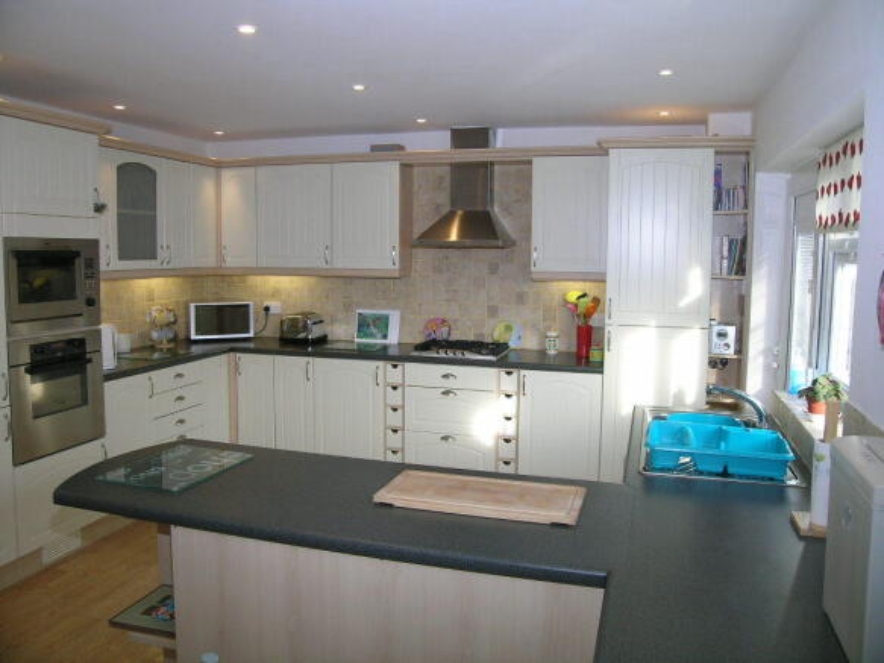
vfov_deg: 49.7
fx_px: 715
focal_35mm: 28
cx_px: 442
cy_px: 332
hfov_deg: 63.5
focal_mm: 5.8
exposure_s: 1/30
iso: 50
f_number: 4
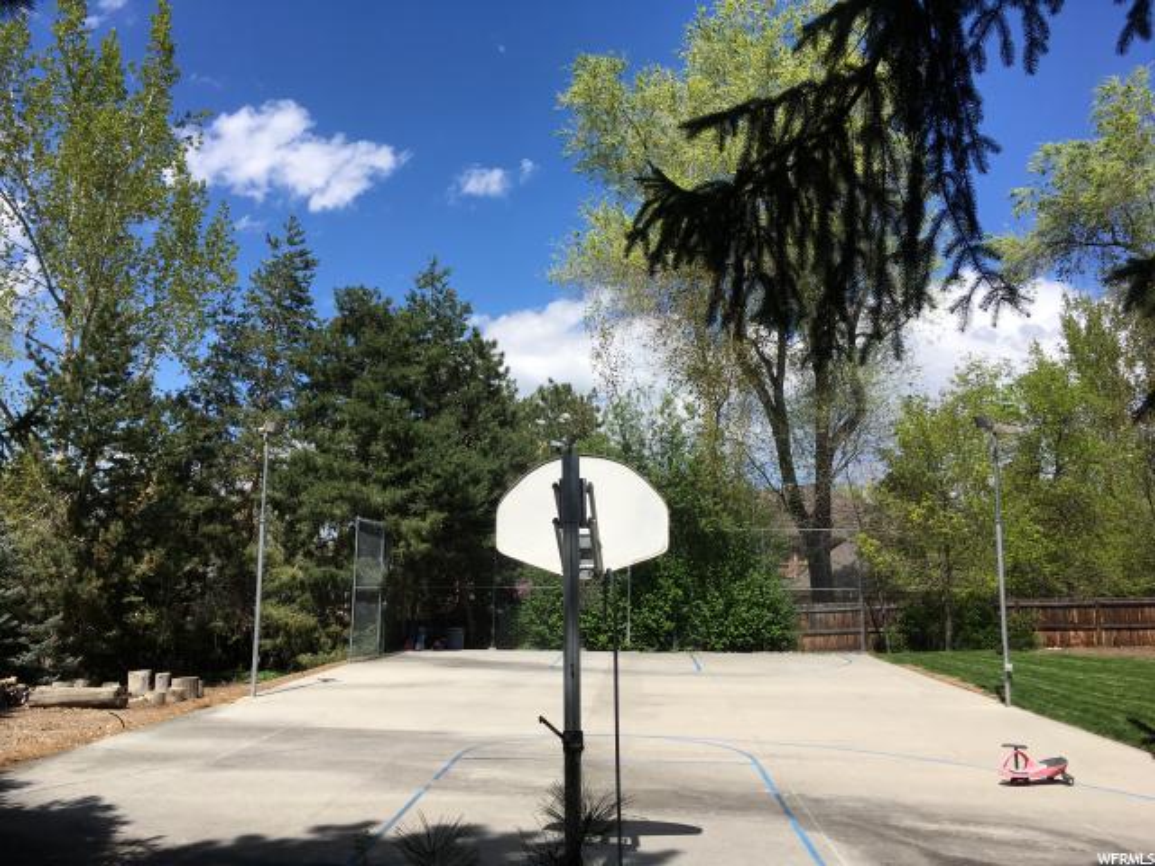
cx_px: 578
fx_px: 968
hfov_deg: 61.7
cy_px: 433
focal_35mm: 29
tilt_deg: +8.7
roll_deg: -1.7
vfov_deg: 48.2
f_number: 2.2
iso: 25
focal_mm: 4.15
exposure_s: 1/1923
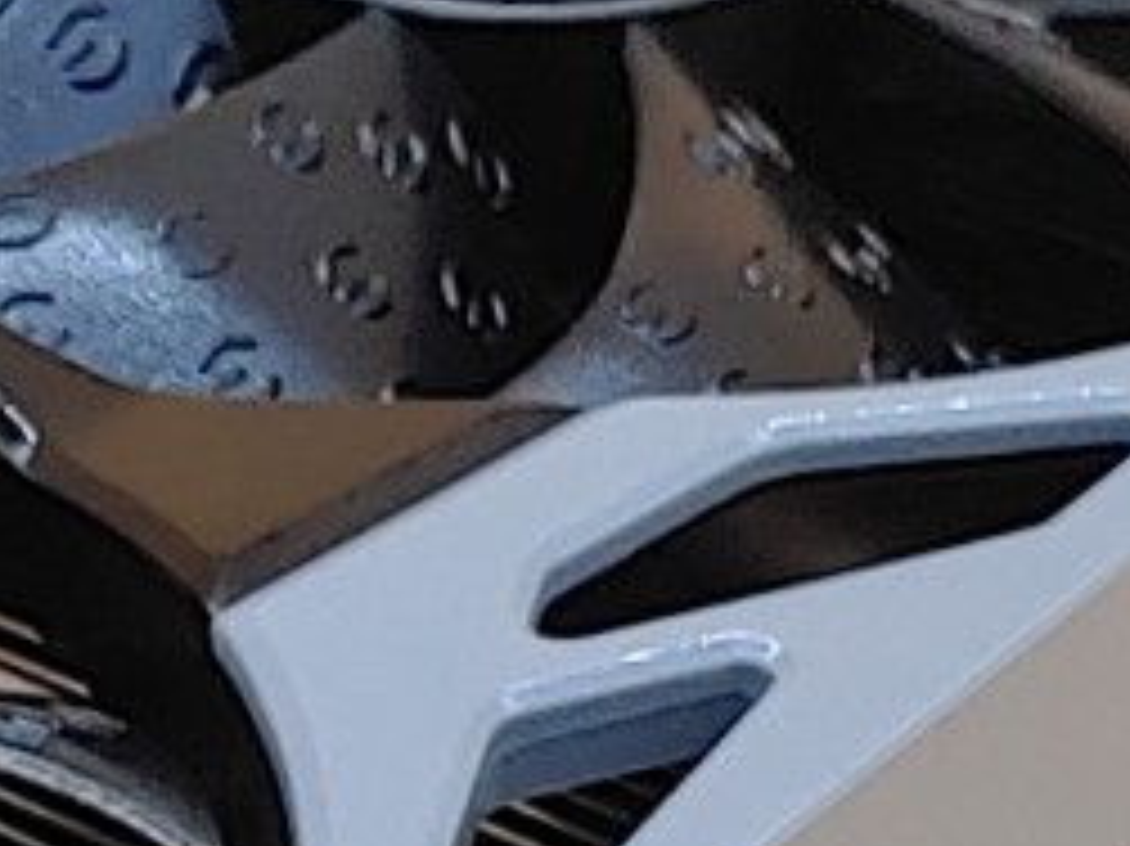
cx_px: -657
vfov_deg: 6.2
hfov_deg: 8.2
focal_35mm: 235
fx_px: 7668
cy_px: 1400
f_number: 1.8
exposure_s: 1/100
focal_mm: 4.36
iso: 50
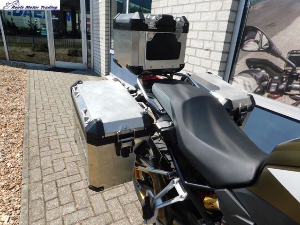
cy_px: 112
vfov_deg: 58.9
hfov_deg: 73.9
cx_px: 150
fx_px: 199
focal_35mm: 23
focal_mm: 4
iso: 125
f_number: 3
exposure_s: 1/1250
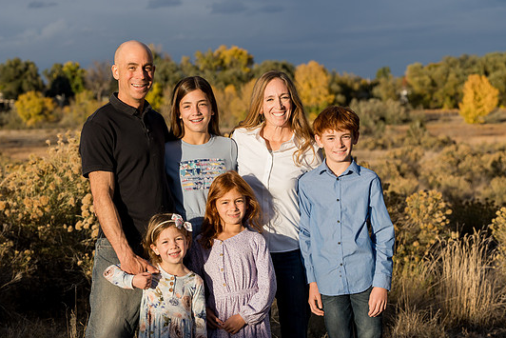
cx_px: 239
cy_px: 167
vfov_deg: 12.6
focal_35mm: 109
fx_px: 1532
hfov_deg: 18.7
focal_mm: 100
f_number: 6.3
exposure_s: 1/320
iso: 320
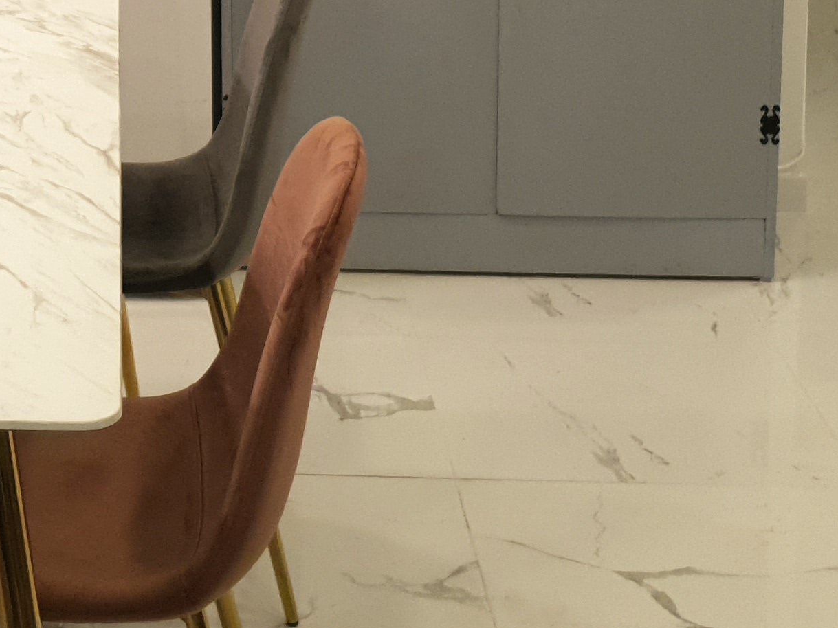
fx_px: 2082
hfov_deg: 22.0
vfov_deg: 15.9
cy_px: -281
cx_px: 19
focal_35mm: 86
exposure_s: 1/60
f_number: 1.5
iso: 80
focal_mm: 4.3
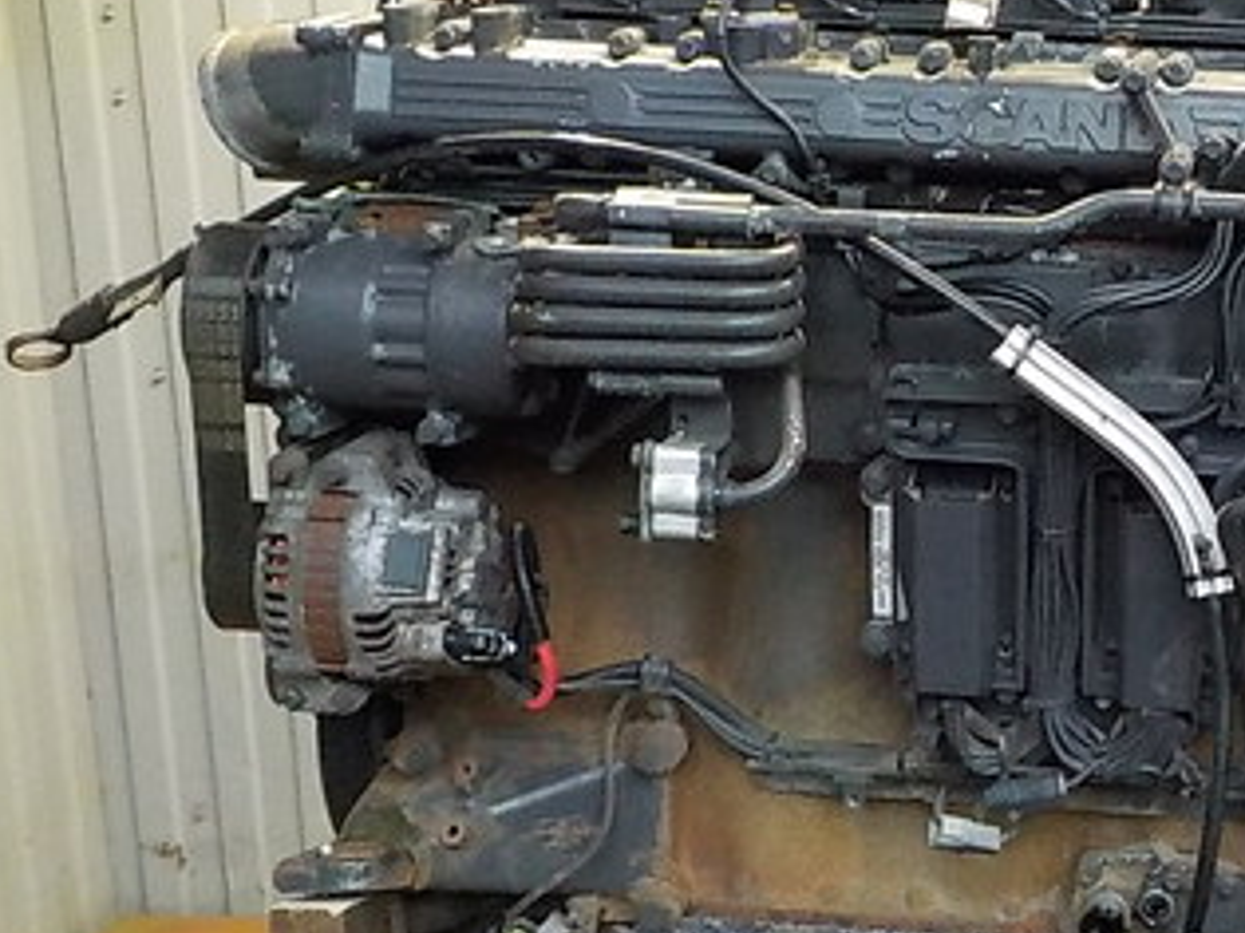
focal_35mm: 61
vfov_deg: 24.0
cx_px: 1150
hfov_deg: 30.2
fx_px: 2193
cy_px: 447
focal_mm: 4.1
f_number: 3.3
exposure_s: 1/30
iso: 800
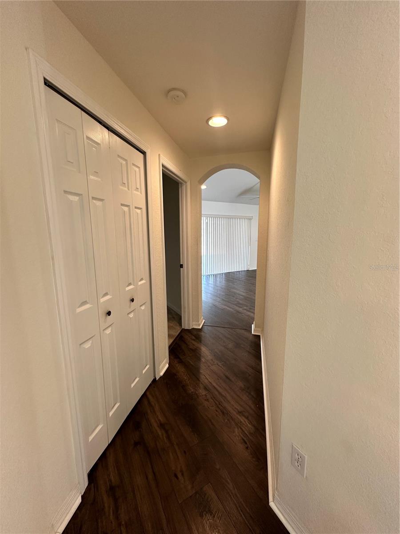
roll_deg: -1.1
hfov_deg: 85.7
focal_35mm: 14
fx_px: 216
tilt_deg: -8.1
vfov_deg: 102.1
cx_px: 200
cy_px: 267
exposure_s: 1/60
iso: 160
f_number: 2.2
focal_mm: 2.22
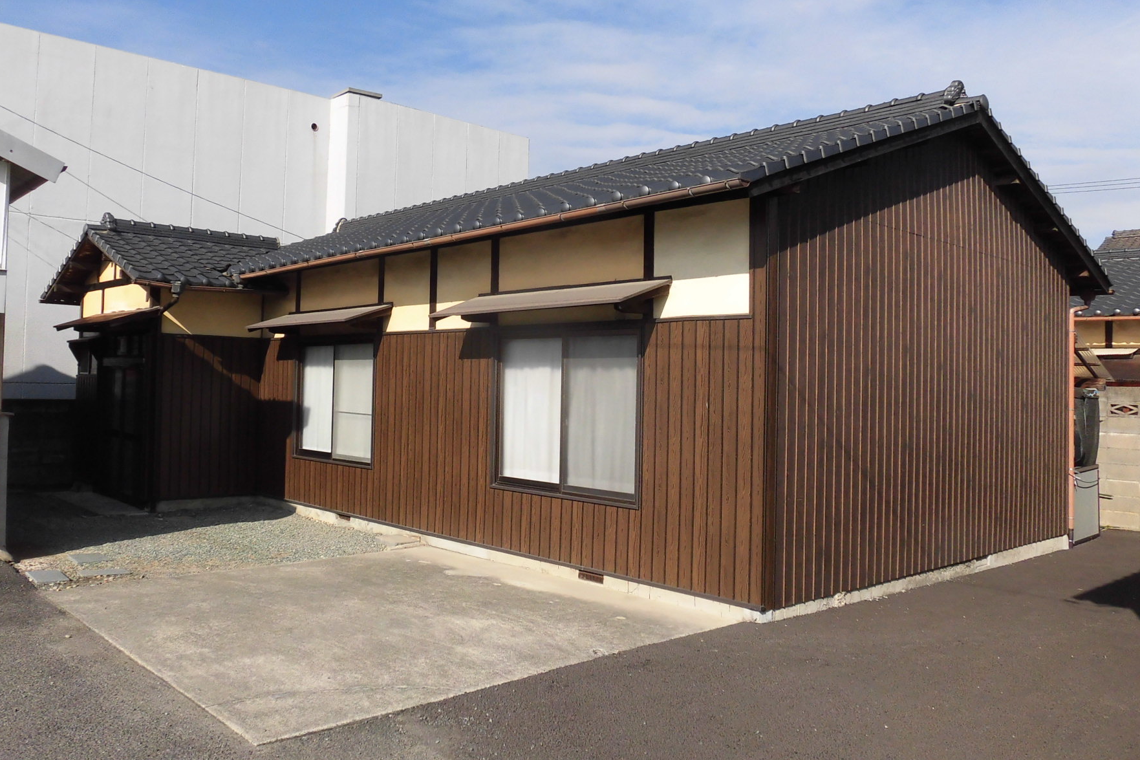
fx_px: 918
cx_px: 531
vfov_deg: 44.9
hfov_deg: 63.6
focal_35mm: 29
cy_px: 351
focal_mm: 4.3
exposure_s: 1/320
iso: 100
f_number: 7.8
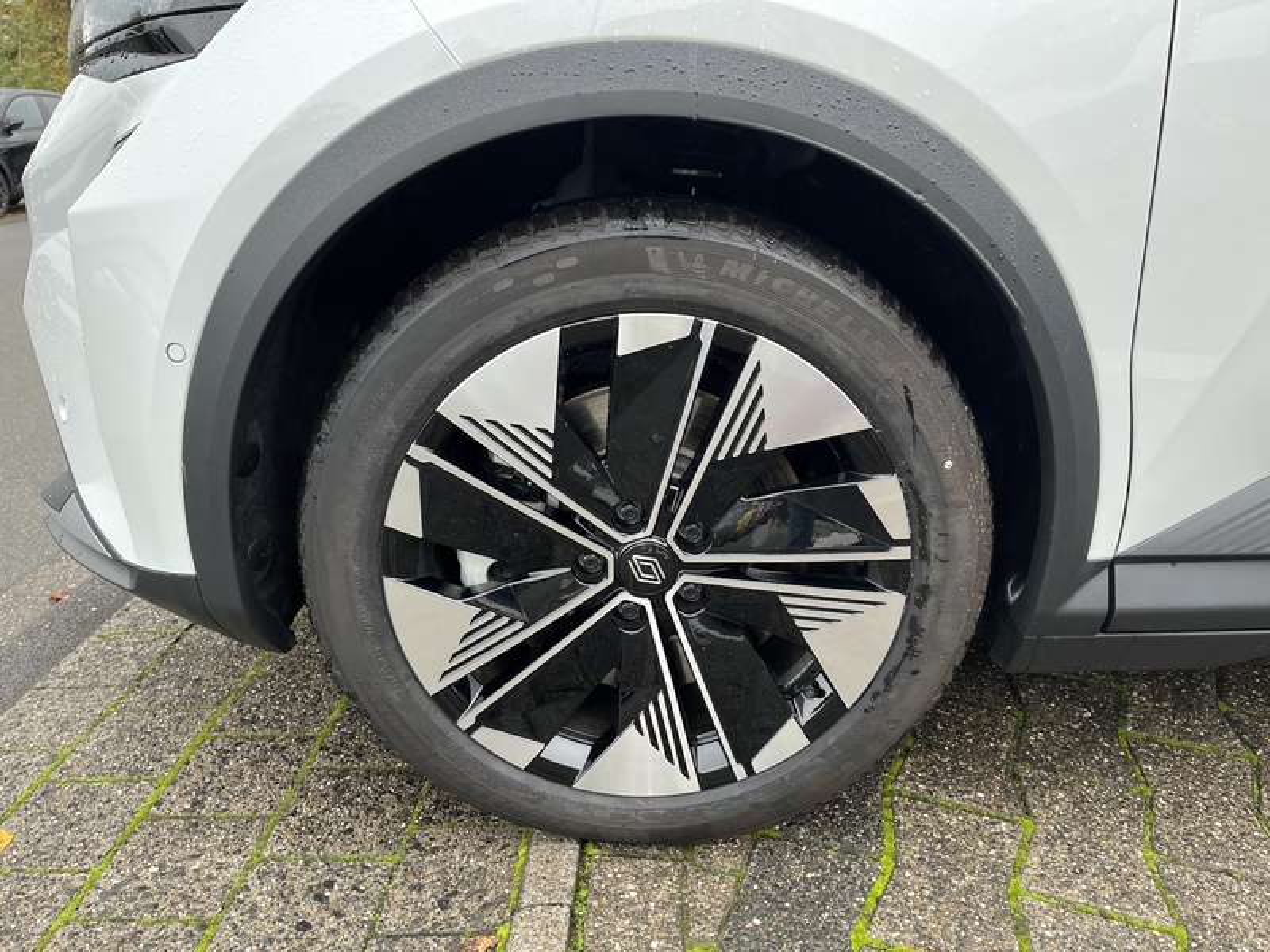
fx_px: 954
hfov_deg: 67.3
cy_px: 476
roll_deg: +0.2
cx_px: 635
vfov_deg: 53.1
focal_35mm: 26
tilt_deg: -20.8
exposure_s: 1/121
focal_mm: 5.1
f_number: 1.6
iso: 80
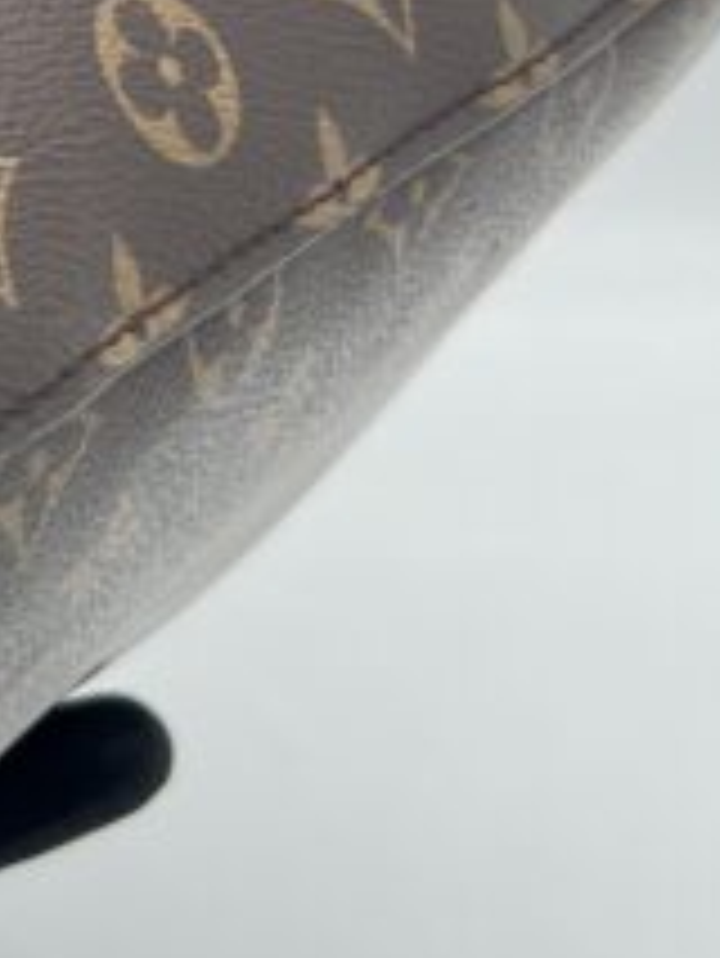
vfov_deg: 15.6
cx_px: -513
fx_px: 3463
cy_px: 162
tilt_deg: -30.2
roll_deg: -0.2
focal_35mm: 125
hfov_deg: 11.2
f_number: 1.5
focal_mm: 5.7
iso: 50
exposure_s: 1/100
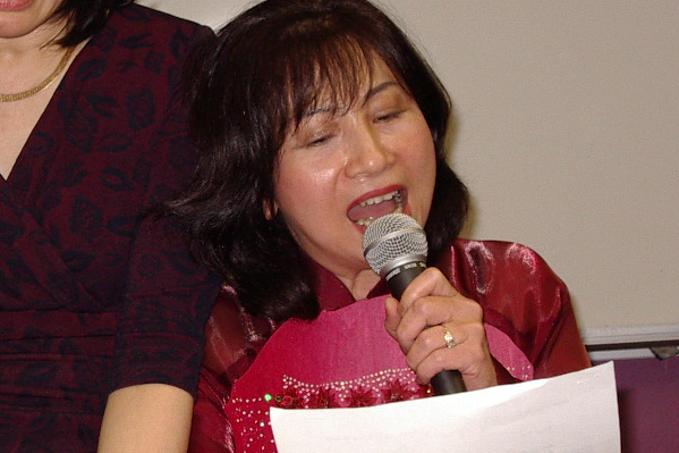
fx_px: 2112
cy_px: 152
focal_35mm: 112
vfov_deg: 12.2
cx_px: 262
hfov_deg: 18.2
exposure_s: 1/60
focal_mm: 9.6
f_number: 3.4
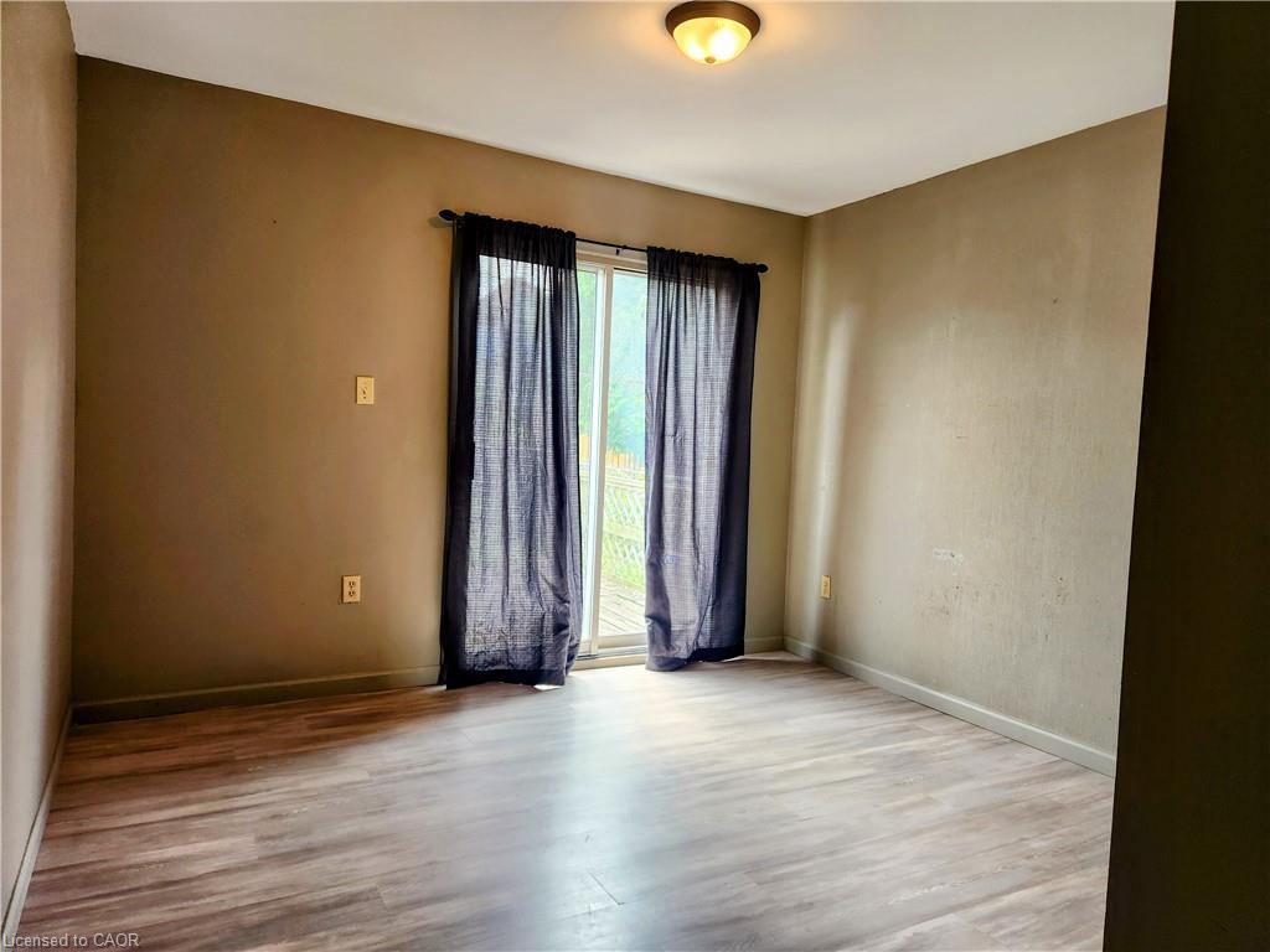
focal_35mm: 23
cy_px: 476
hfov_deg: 73.9
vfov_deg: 58.9
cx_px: 635
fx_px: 844
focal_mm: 5.4
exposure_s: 1/180
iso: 125
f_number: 1.8
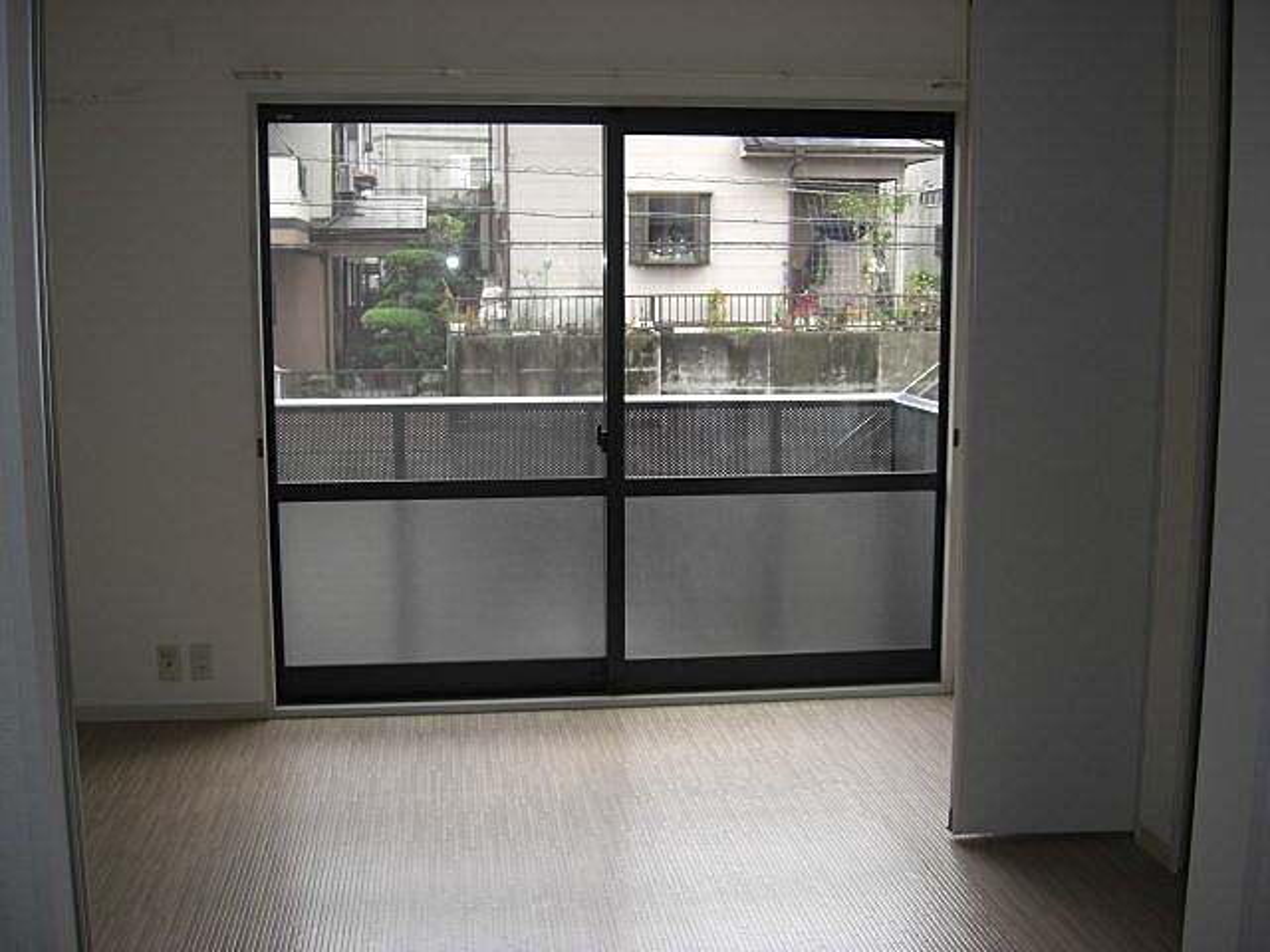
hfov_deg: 49.0
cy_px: 476
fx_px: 1394
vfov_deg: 37.7
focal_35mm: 38
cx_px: 635
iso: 80
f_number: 2.8
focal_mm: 7.9
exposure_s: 1/125
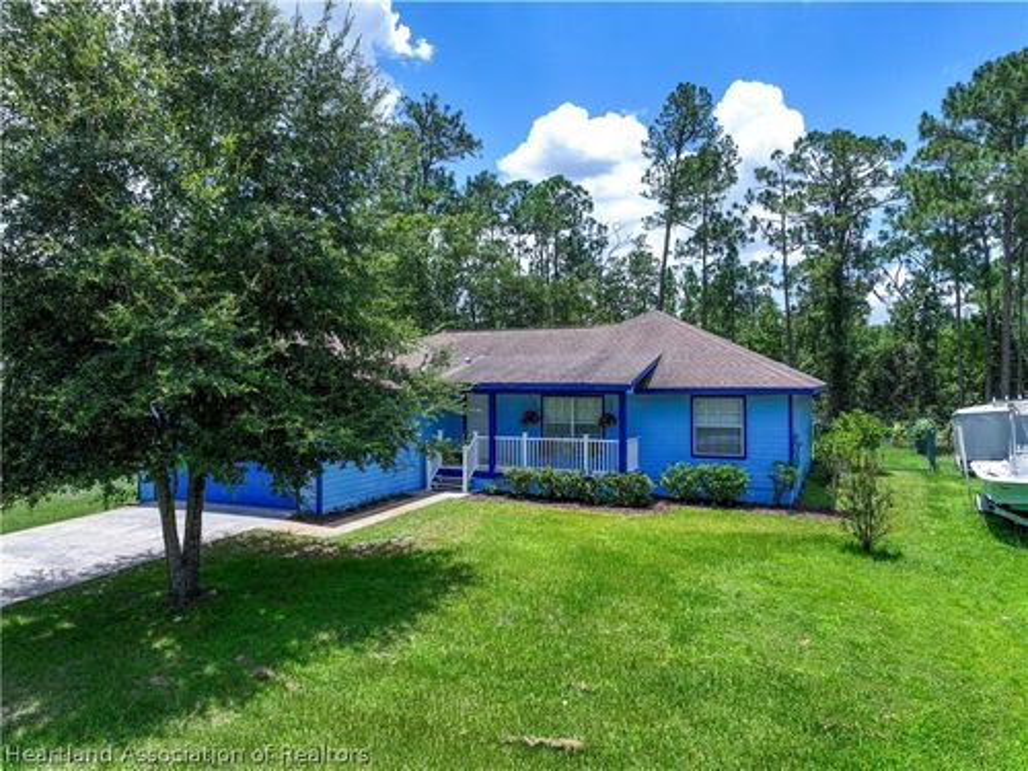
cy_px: 386
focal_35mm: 24
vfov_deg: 56.8
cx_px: 514
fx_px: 713
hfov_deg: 71.6
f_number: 2.8
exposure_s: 1/2500
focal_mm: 12.29
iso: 120
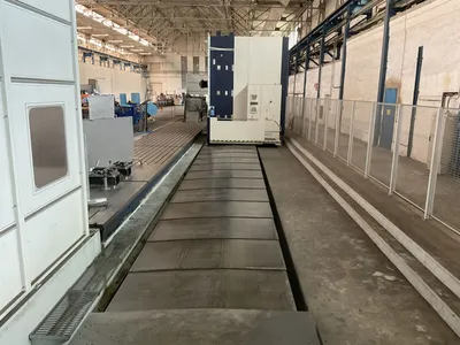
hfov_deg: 61.7
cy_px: 172
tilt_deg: -11.3
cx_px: 230
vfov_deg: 48.2
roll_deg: -1.1
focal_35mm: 29
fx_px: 385
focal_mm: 3
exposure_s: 1/60
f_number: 1.8
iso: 200
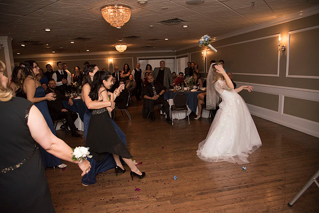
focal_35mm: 24
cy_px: 106
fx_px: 213
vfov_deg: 53.2
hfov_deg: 73.7
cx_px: 160
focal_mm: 24
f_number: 4
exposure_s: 1/200
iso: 2000
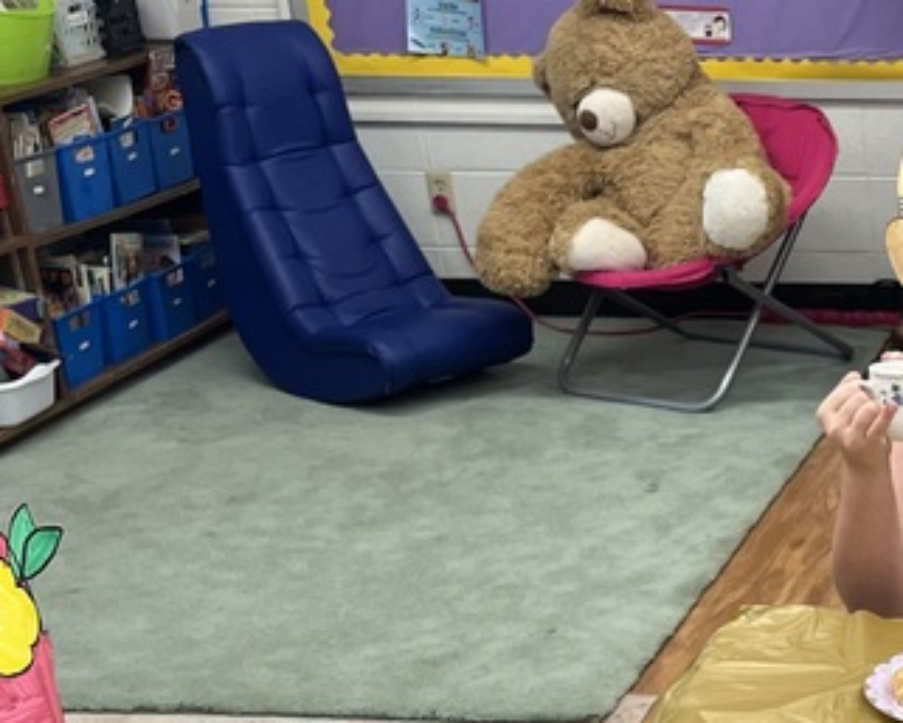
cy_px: 855
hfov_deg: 21.4
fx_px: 2165
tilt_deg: -27.6
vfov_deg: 18.1
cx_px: 1153
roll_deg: +0.6
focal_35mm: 81
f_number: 1.6
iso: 64
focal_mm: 5.1
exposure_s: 1/60
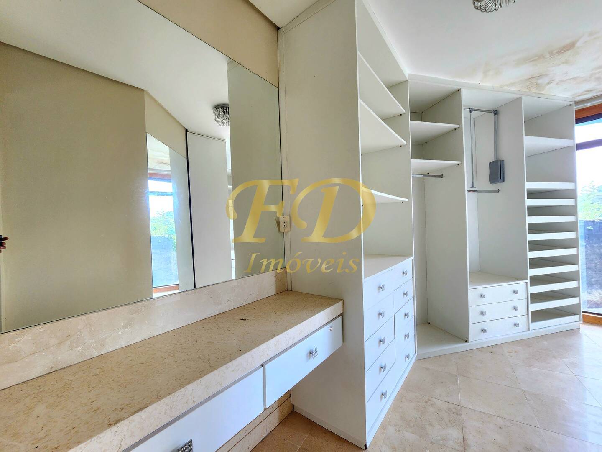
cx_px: 301
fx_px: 226
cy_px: 226
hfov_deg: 106.2
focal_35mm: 13
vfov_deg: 89.9
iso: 160
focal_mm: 2.2
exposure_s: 1/60.2
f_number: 2.2
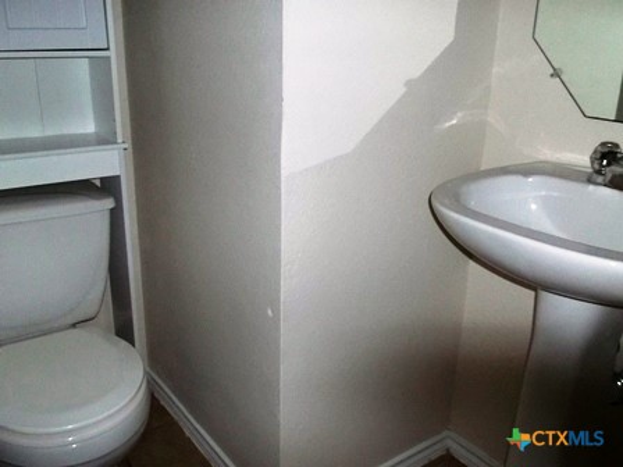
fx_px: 594
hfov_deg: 55.4
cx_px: 312
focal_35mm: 33
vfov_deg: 42.9
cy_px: 234
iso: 320
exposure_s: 1/30
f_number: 3.3
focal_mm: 5.9
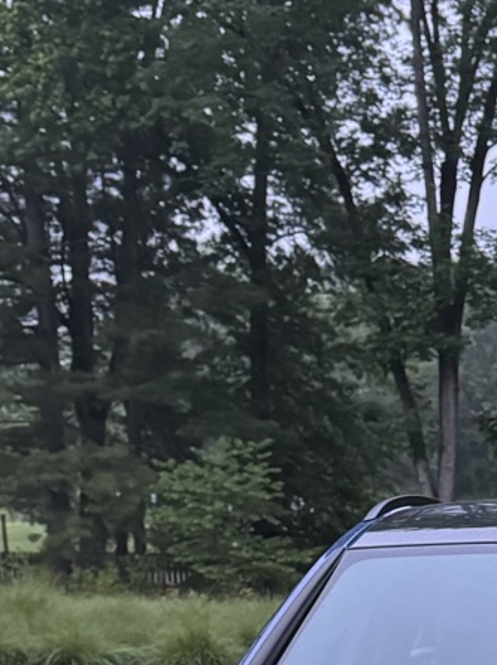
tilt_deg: -14.7
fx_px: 1821
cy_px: 907
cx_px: 684
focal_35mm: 95
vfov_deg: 18.9
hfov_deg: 14.7
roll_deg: +0.1
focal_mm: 6.76
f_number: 1.78
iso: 800
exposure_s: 1/36
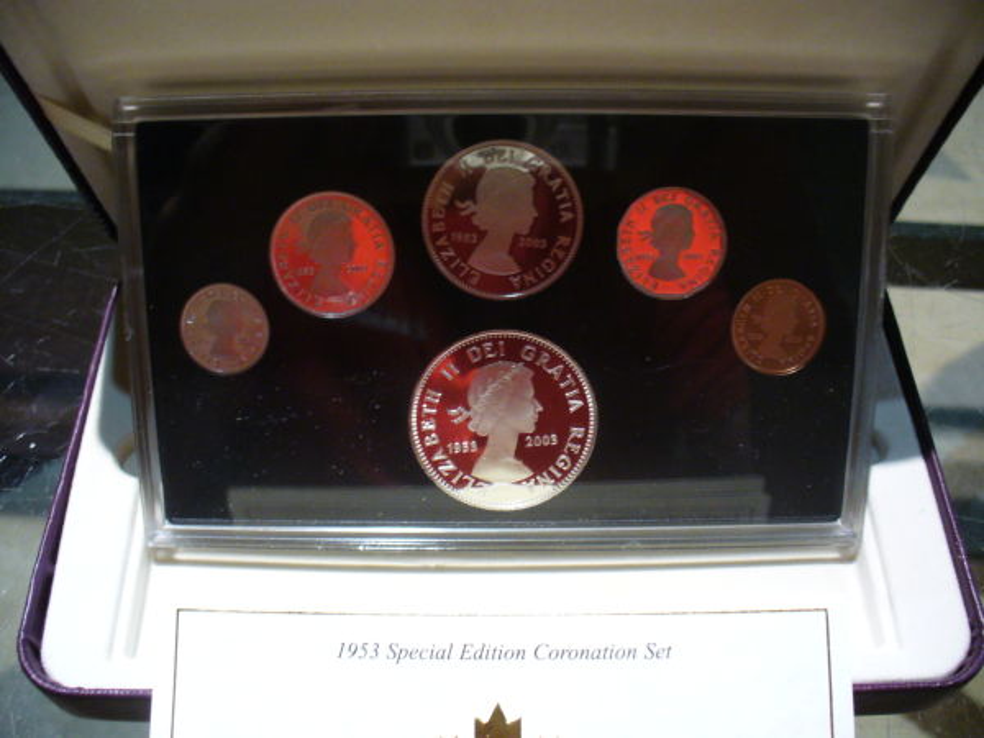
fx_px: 1052
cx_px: 492
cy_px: 369
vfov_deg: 38.7
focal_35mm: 37
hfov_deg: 50.1
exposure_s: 1/8
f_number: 2.8
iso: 200
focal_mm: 6.1
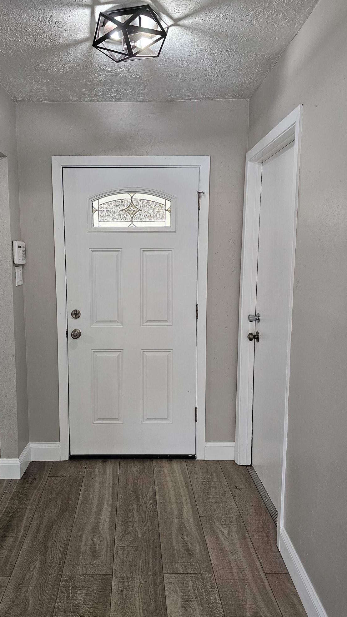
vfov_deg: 71.9
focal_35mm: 26
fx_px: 425
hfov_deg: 44.1
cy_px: 308
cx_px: 133
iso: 200
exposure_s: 1/120
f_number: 1.7
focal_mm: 6.3
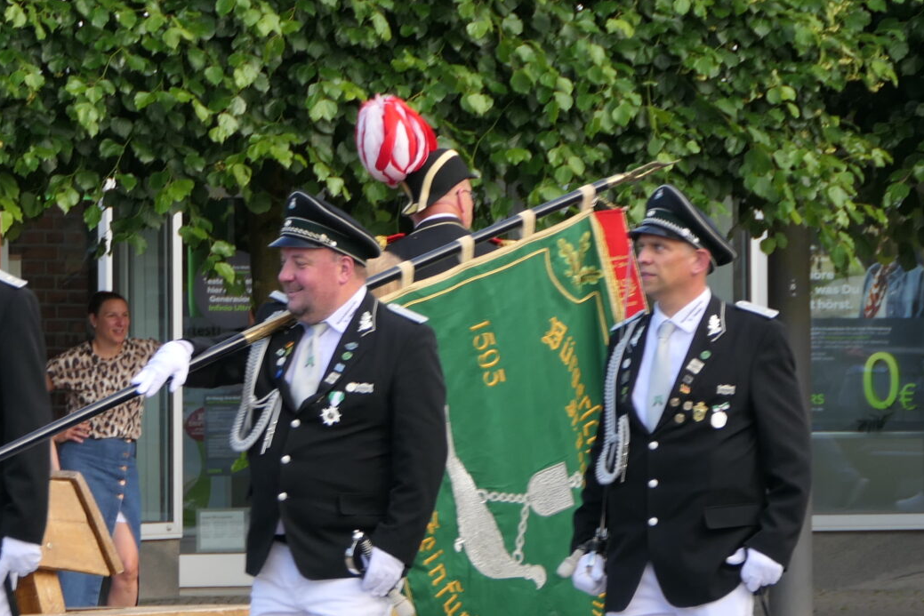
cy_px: 387
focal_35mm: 441
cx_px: 280
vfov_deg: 3.1
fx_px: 11320
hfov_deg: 4.7
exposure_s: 1/100
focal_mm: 65.6
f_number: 4.3
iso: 160
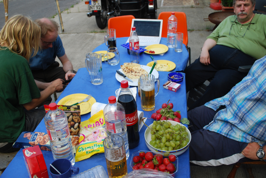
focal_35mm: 33
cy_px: 89
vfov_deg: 40.1
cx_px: 133
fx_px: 244
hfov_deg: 57.2
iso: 180
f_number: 5.6
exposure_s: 1/125
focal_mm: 22
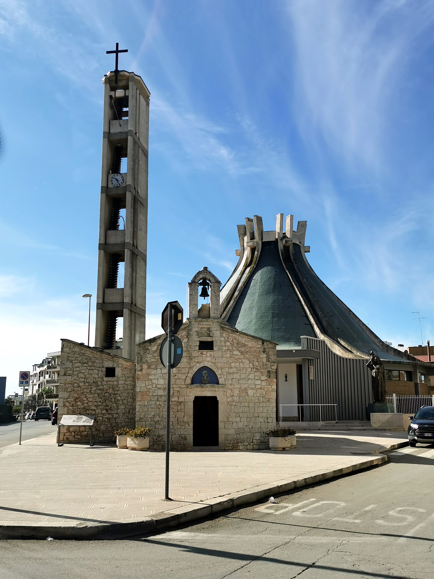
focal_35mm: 34
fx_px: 568
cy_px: 290
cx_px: 217
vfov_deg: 54.0
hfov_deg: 41.8
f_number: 1.6
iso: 50
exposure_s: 1/4878
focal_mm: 5.56
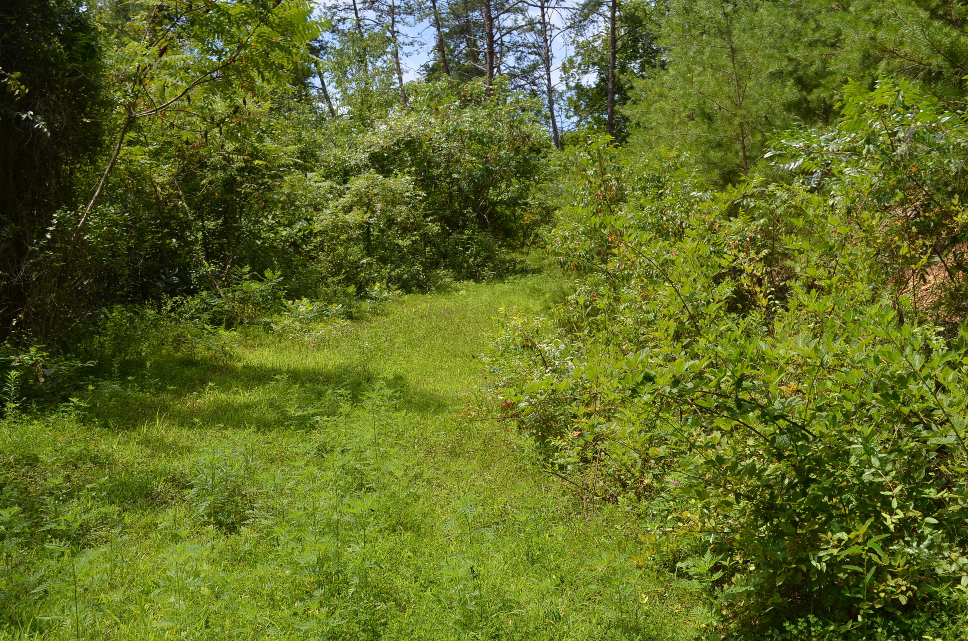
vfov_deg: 31.8
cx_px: 484
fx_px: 1127
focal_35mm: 42
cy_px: 320
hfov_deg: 46.5
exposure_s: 1/250
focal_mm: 28
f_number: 8
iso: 200
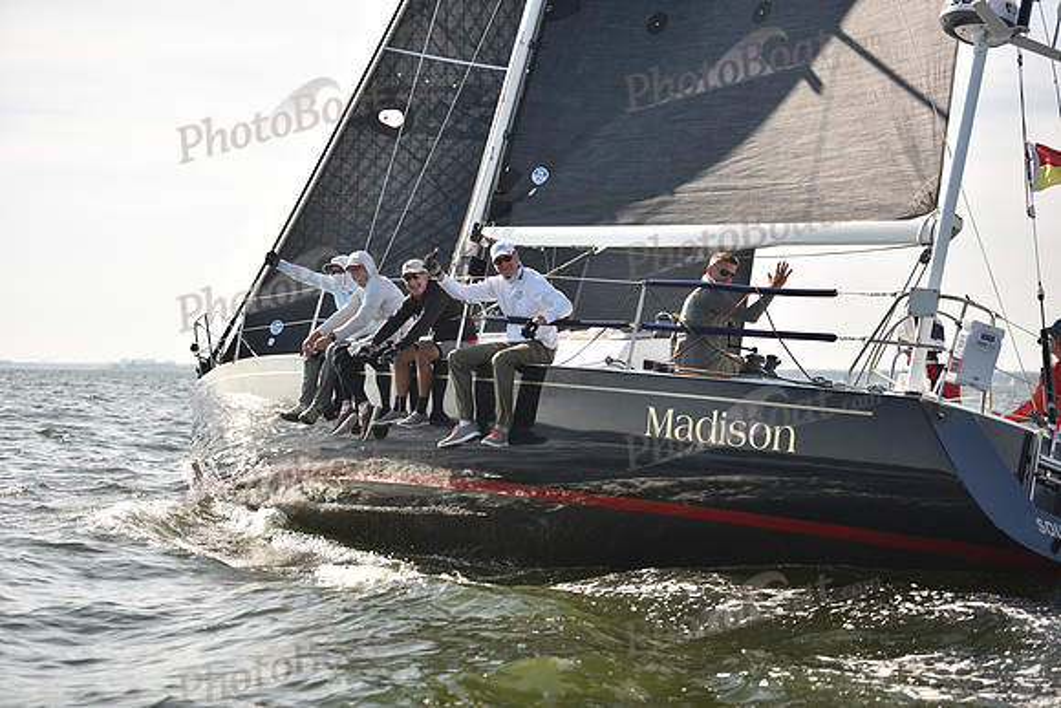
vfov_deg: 19.5
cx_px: 530
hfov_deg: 28.8
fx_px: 2063
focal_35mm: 70
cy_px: 354
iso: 250
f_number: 2.8
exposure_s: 1/1000
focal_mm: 70
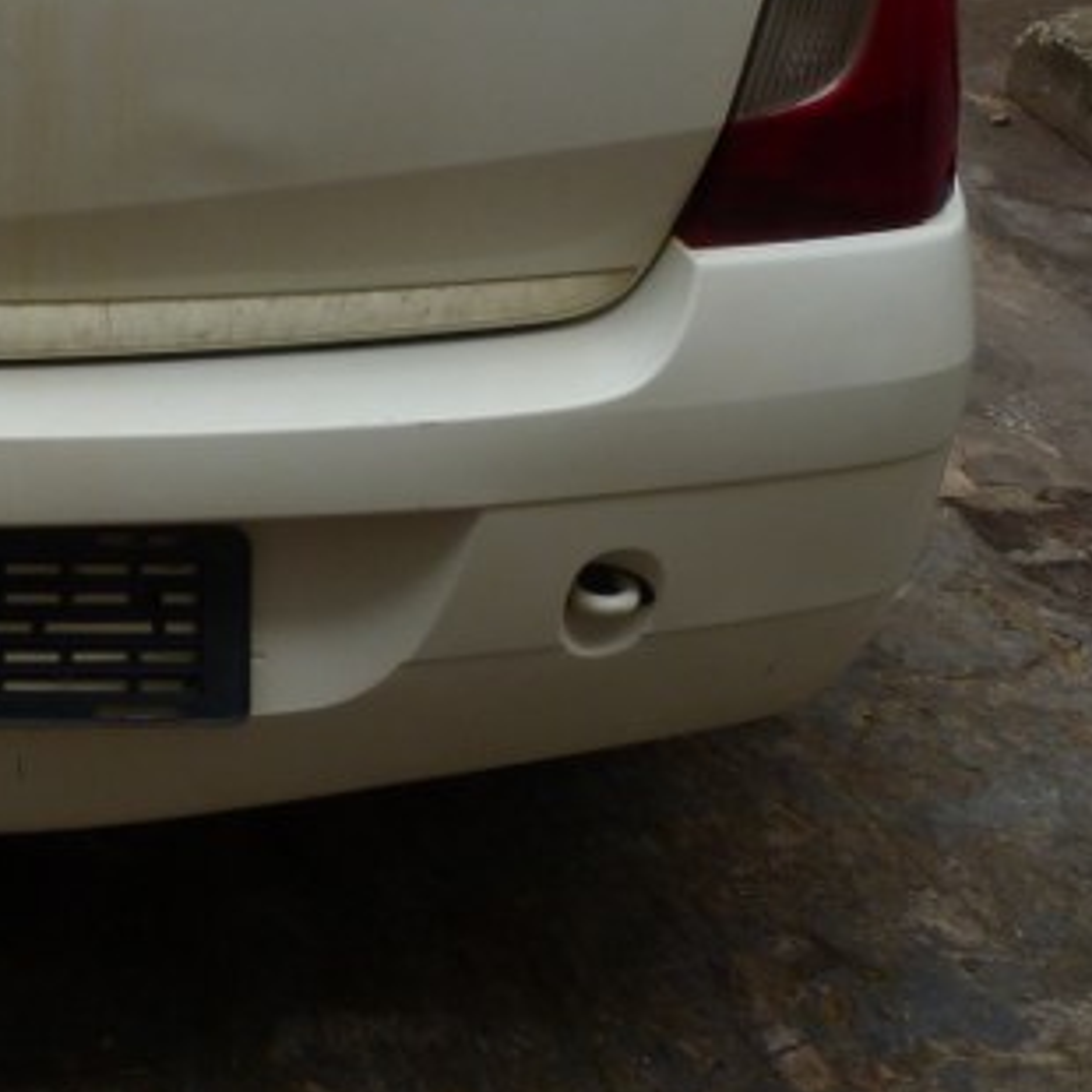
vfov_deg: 28.5
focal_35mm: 57
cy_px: 53
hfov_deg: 28.1
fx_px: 2034
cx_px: -21
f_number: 4
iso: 80
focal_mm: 4.5
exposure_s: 1/160
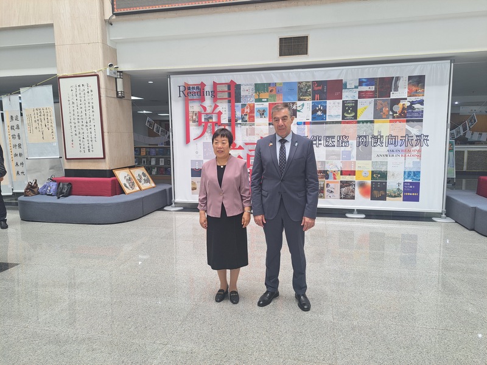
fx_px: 338
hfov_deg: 71.6
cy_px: 182
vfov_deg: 56.8
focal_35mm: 24
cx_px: 244
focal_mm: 5.23
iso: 50
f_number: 1.8
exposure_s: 1/50
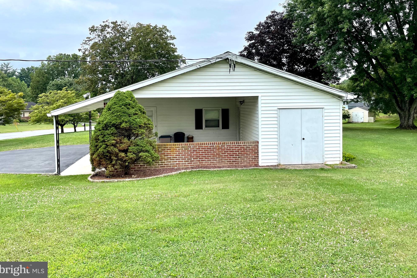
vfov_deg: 46.2
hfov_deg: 65.5
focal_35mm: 28
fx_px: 324
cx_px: 211
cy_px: 117
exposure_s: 1/1082
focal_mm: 4.2
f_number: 1.6
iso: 32
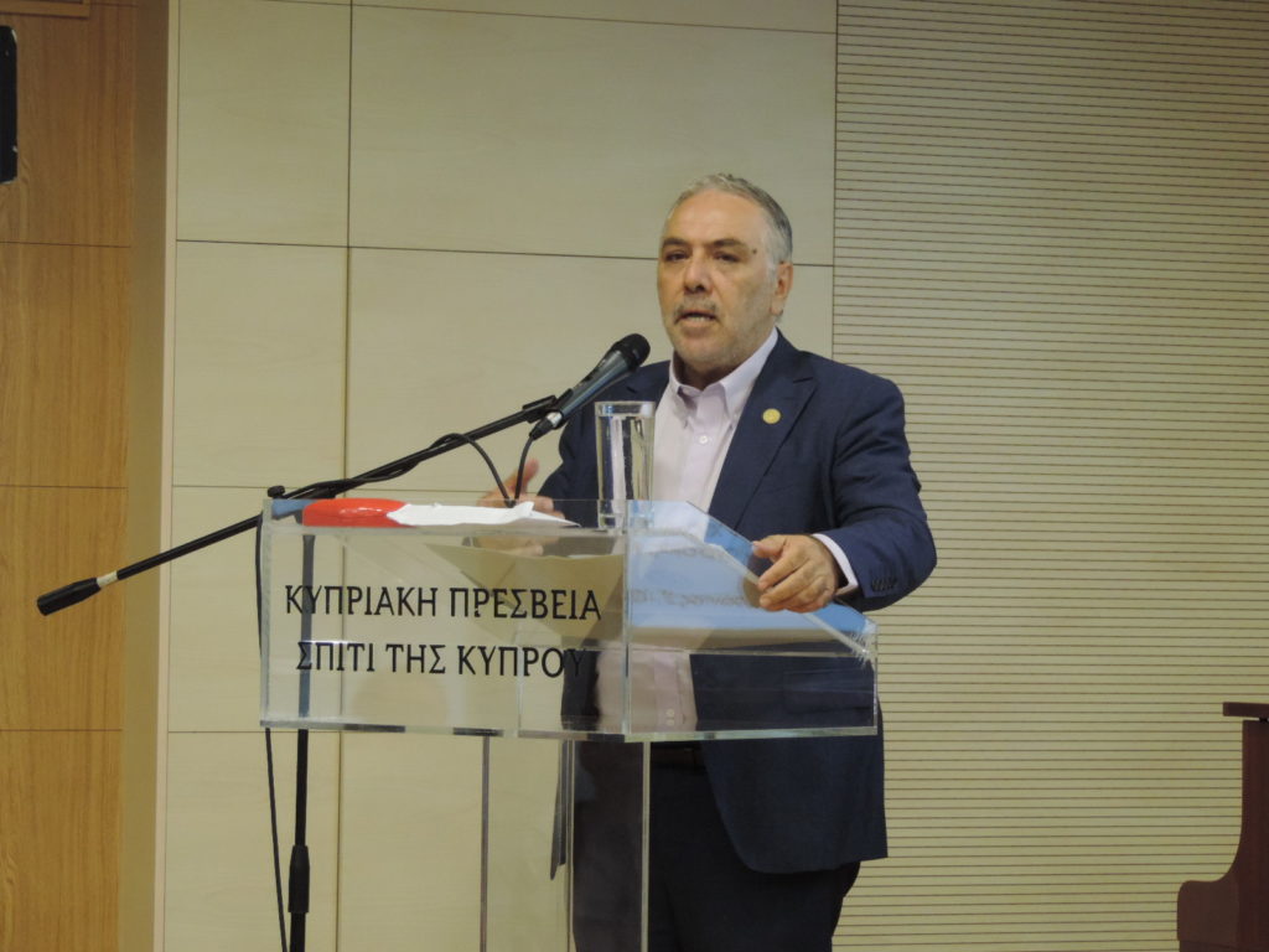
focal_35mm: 145
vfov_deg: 10.2
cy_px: 476
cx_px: 634
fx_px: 5316
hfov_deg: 13.6
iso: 640
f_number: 4.4
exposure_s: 1/30
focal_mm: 25.8
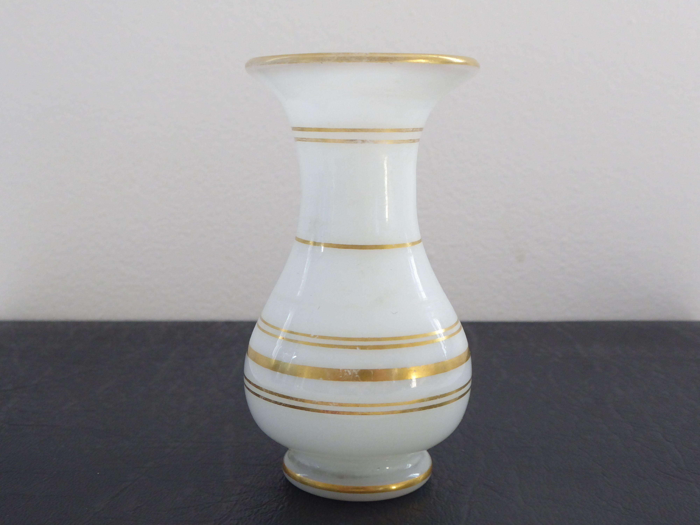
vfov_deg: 29.7
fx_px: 991
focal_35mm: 49
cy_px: 262
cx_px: 350
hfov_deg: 38.9
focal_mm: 8.4
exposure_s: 1/50
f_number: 4
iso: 400
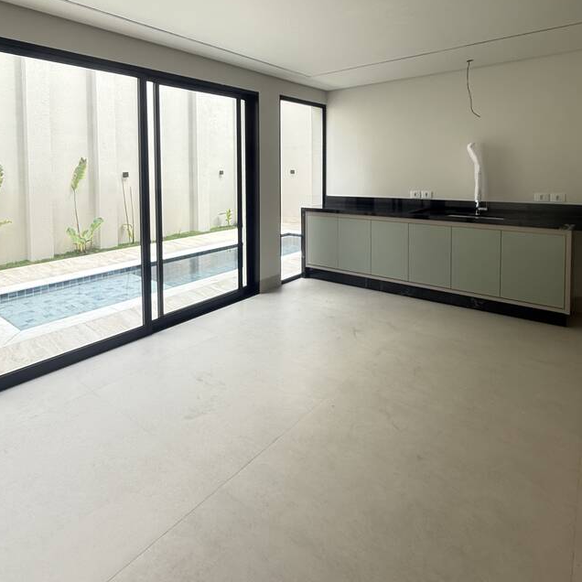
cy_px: 190
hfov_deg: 71.3
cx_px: 230
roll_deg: +0.3
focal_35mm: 21
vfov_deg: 69.9
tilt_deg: +0.5
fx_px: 399
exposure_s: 1/99
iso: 50
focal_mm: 2.22
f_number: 2.2
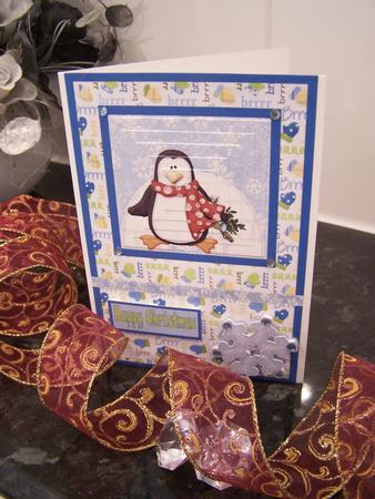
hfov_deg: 37.8
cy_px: 250
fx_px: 548
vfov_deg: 49.0
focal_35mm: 38
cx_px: 188
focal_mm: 6.3
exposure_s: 1/8
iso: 140
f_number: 2.8
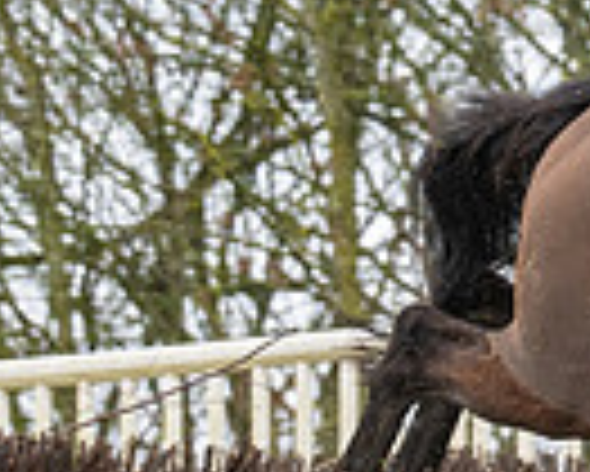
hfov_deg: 5.6
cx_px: 1069
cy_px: 355
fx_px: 5906
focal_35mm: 338
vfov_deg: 4.6
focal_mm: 70
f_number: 4
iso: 800
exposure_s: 1/1250
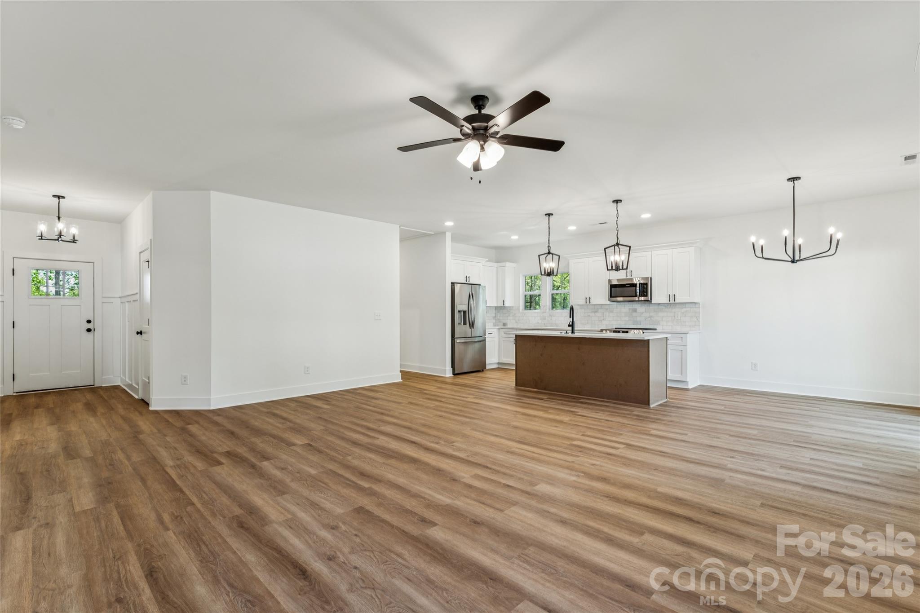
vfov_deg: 73.1
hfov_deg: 96.0
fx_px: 414
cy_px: 306
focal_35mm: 16
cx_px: 460
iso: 100
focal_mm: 16.2
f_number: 9
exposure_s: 1/5
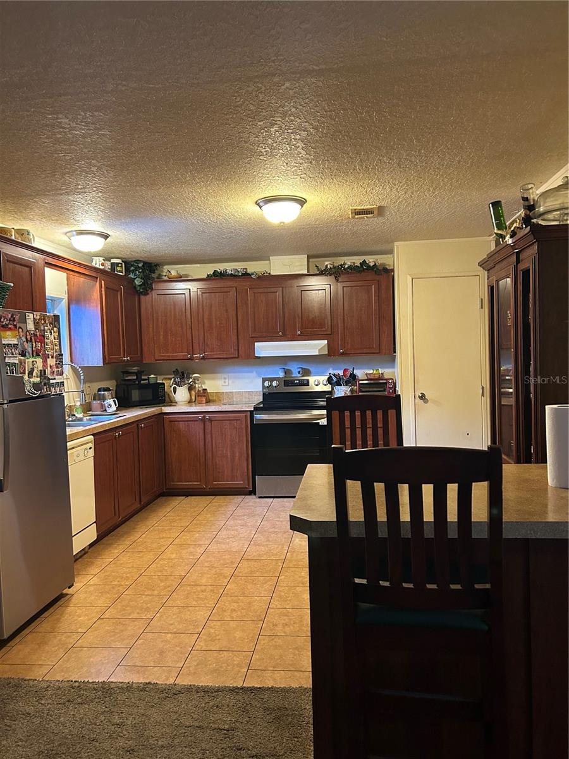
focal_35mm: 26
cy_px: 380
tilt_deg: -2.1
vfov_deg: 67.3
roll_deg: +2.5
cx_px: 284
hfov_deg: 53.1
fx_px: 570
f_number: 1.5
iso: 400
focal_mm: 5.7
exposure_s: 1/60
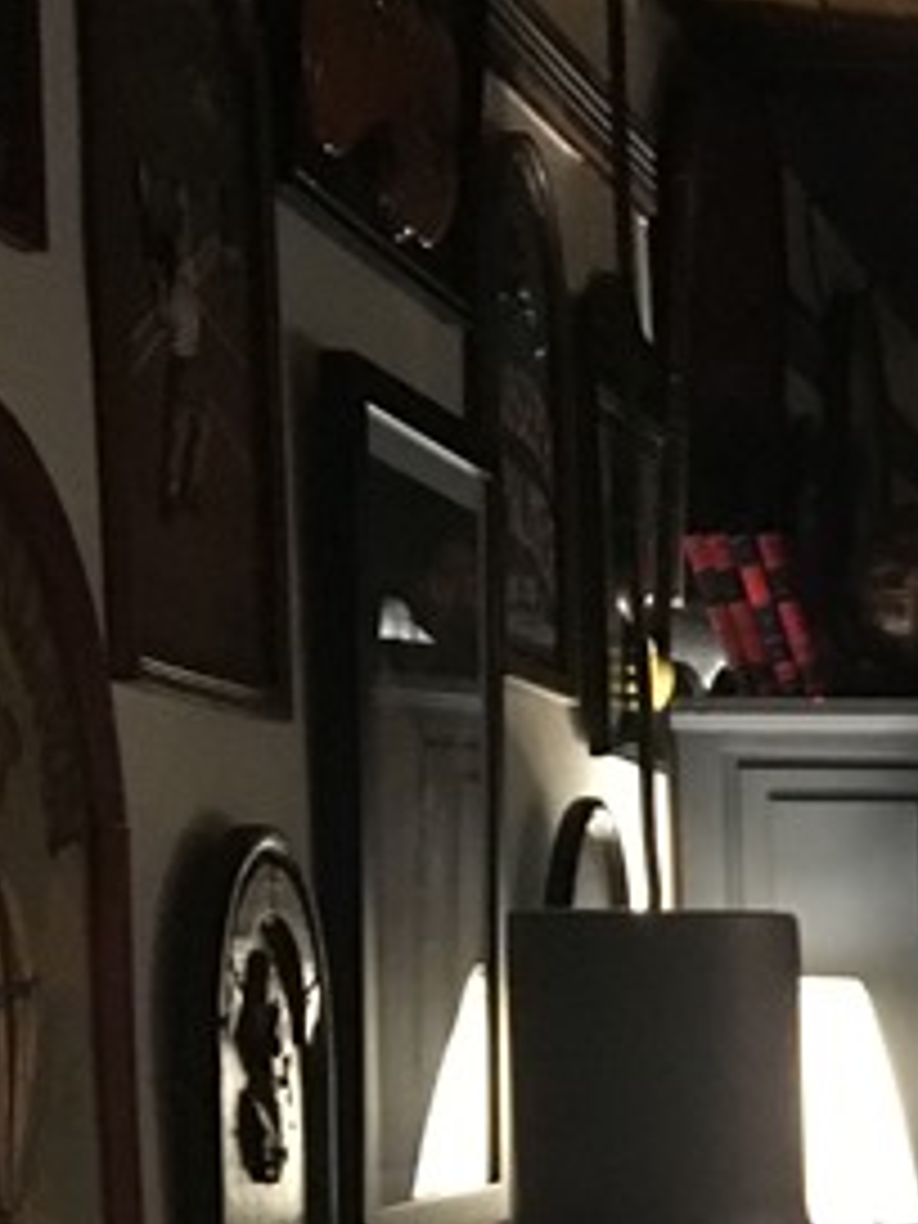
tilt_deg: -8.2
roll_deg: +0.4
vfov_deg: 17.1
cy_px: 1512
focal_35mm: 109
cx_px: 1629
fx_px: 3854
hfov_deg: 12.5
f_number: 2.2
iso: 320
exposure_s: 1/17
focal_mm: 4.15
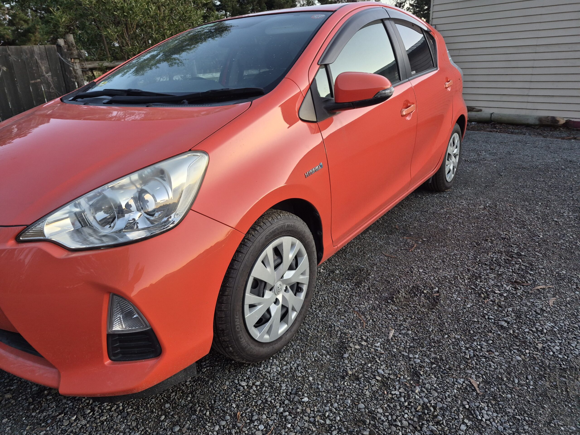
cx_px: 290
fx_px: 385
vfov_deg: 58.9
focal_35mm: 23
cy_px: 218
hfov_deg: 73.9
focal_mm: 5.4
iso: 200
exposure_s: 1/100
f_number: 1.8
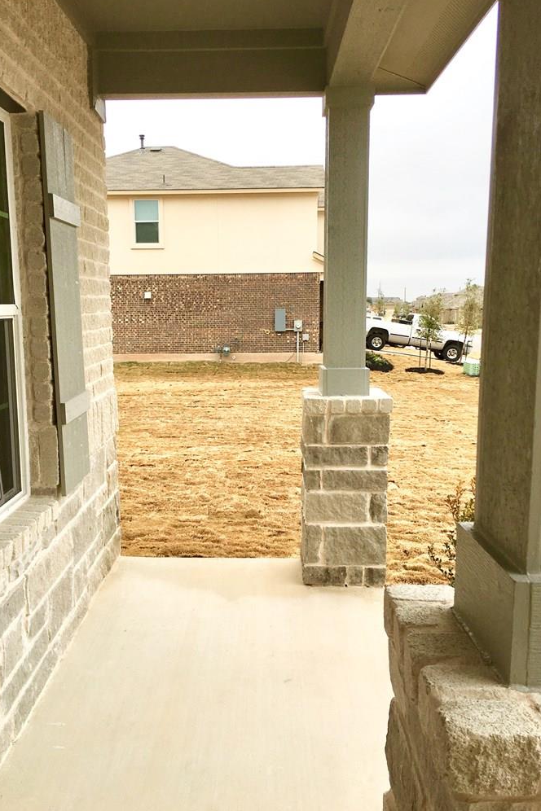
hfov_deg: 42.3
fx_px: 699
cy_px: 409
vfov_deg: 60.3
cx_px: 244
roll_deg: +0.6
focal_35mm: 31
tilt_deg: -7.2
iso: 25
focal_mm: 4.15
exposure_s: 1/283
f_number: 2.2
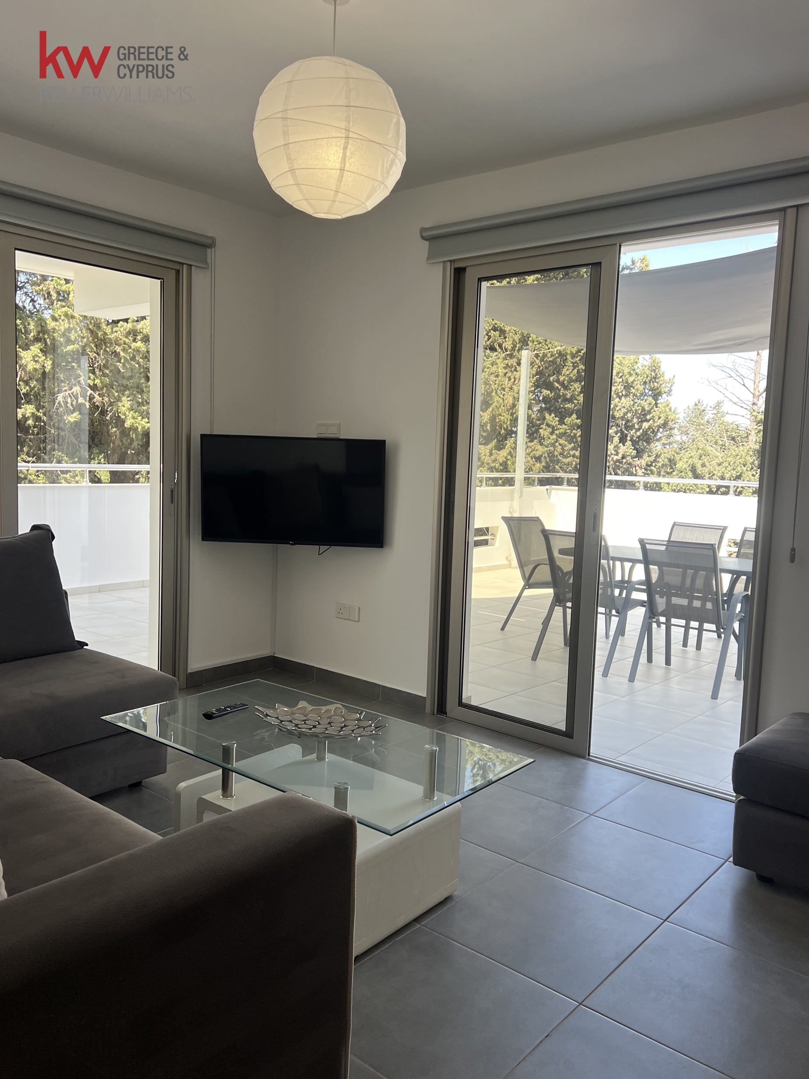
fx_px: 841
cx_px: 410
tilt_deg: -5.7
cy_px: 541
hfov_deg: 51.4
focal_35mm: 27
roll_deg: -2.0
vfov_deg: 65.3
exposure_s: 1/374
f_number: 1.5
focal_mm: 5.7
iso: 50
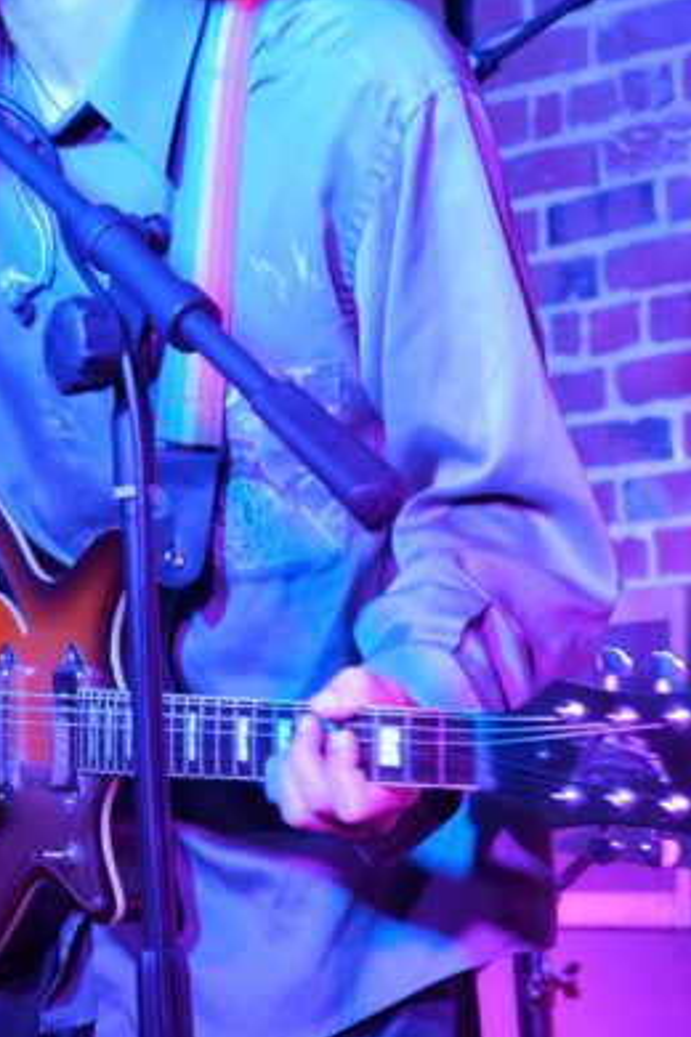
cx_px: 70
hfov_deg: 12.9
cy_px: 718
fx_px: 3023
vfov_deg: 19.4
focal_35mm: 105
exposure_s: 1/50
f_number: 4.6
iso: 6400
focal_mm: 40
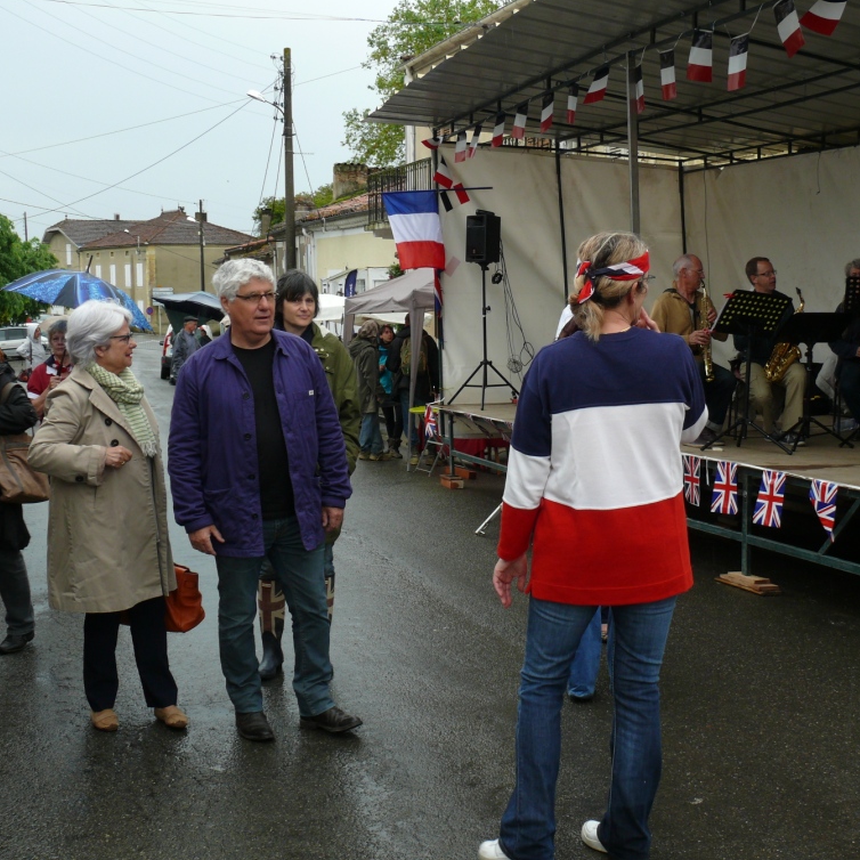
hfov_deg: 39.9
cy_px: 424
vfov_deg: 40.0
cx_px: 502
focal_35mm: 42
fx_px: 1181
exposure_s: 1/160
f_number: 4
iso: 100
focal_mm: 7.4
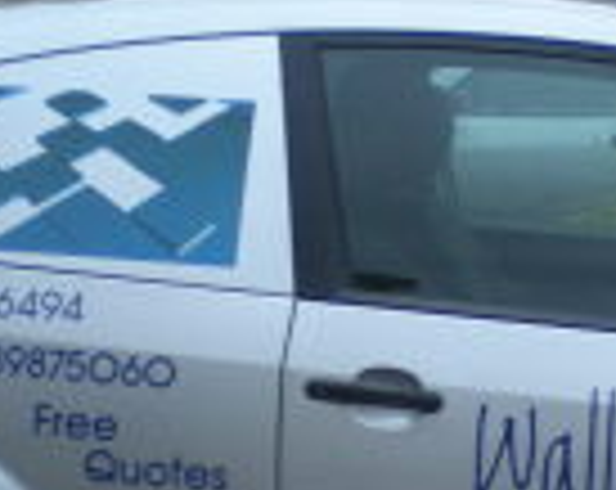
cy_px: 315
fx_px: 2529
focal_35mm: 139
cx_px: 616
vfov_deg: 11.1
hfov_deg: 13.7
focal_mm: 6.3
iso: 151
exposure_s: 1/65
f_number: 3.1
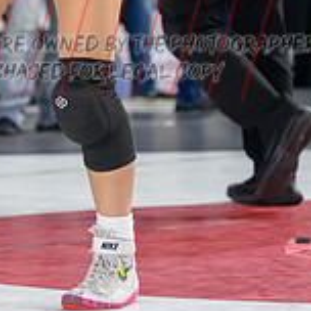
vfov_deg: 5.9
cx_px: 1
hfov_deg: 5.9
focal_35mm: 295
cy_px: -145
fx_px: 2999
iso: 3600
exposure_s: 1/800
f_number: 2.8
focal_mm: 70
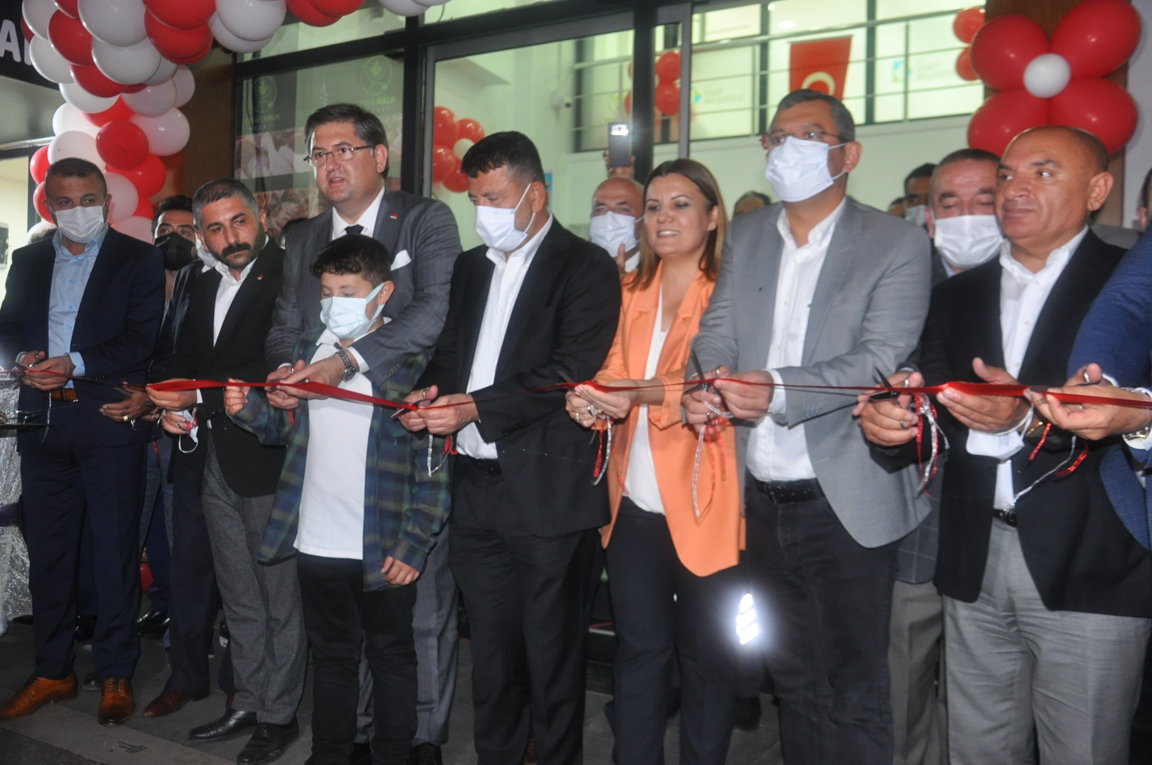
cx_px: 576
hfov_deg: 57.3
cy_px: 382
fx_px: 1055
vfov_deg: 39.9
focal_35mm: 33
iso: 1000
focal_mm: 22
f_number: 4.5
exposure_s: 1/60
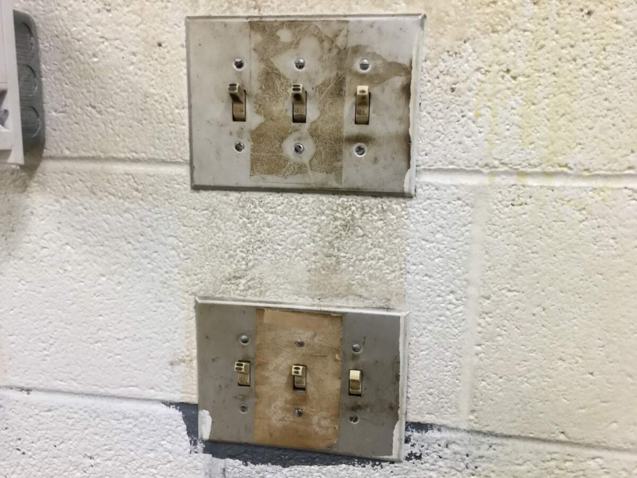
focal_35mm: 31
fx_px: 570
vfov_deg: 45.4
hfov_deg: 58.4
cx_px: 318
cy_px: 239
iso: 50
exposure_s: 1/30
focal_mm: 3.3
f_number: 2.4
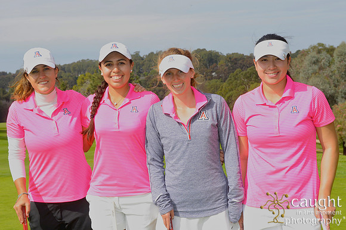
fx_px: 596
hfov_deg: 32.4
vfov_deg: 21.9
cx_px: 173
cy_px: 115
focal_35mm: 62
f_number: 11
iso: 250
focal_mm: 62
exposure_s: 1/250
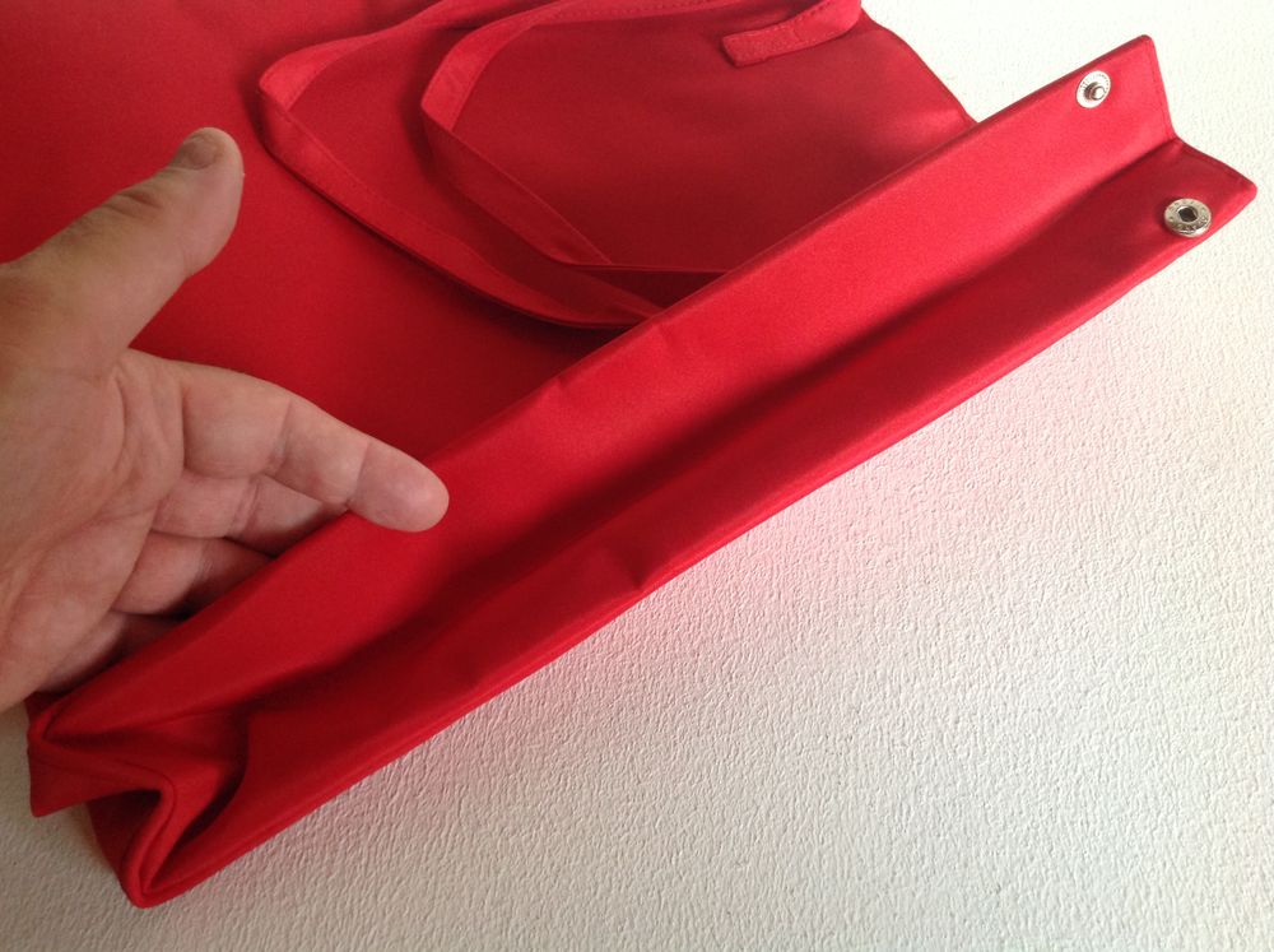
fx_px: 1286
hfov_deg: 52.7
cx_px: 637
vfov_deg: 40.6
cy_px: 476
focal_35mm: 35
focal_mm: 4.28
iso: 125
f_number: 2.4
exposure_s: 1/15
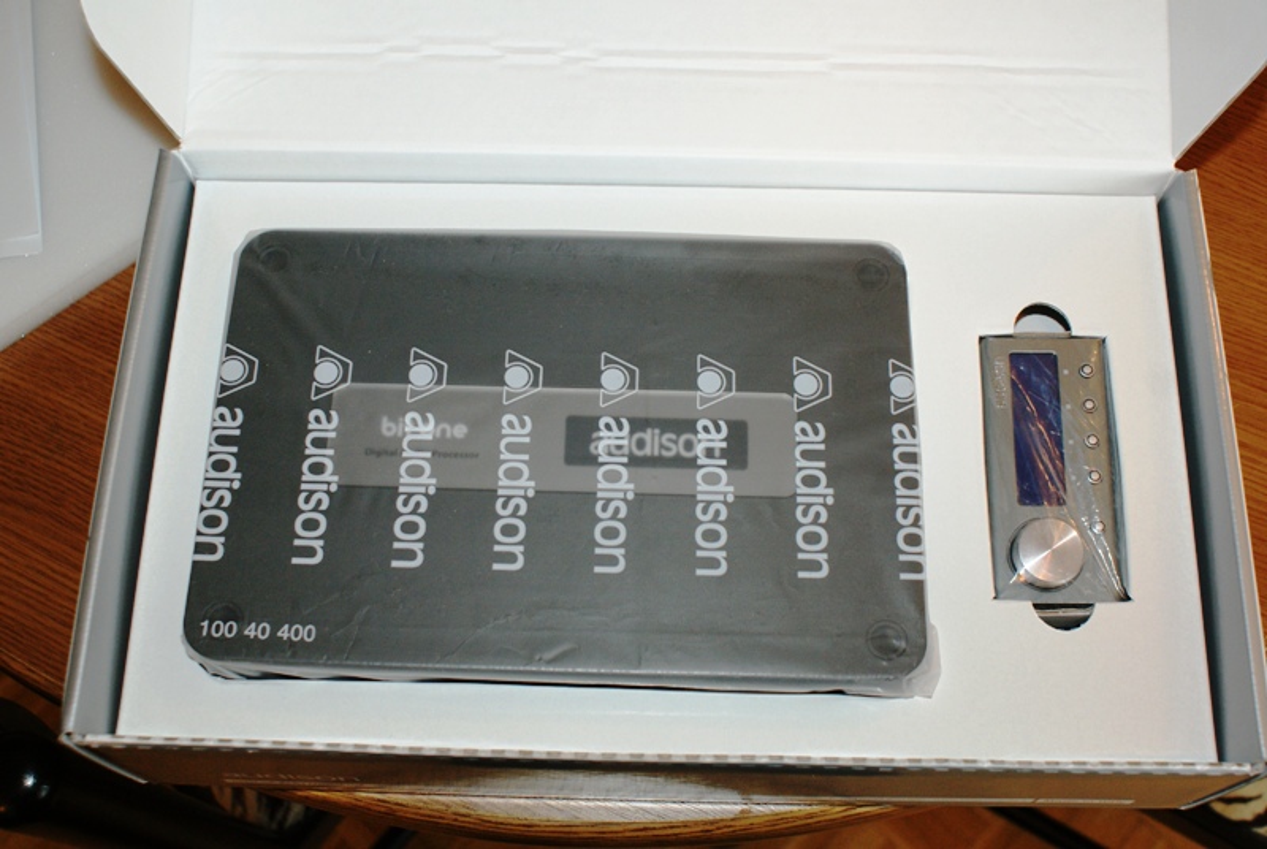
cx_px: 634
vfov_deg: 32.0
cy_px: 424
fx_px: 1480
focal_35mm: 42
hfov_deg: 46.3
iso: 400
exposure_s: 1/60
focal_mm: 28
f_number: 5.6
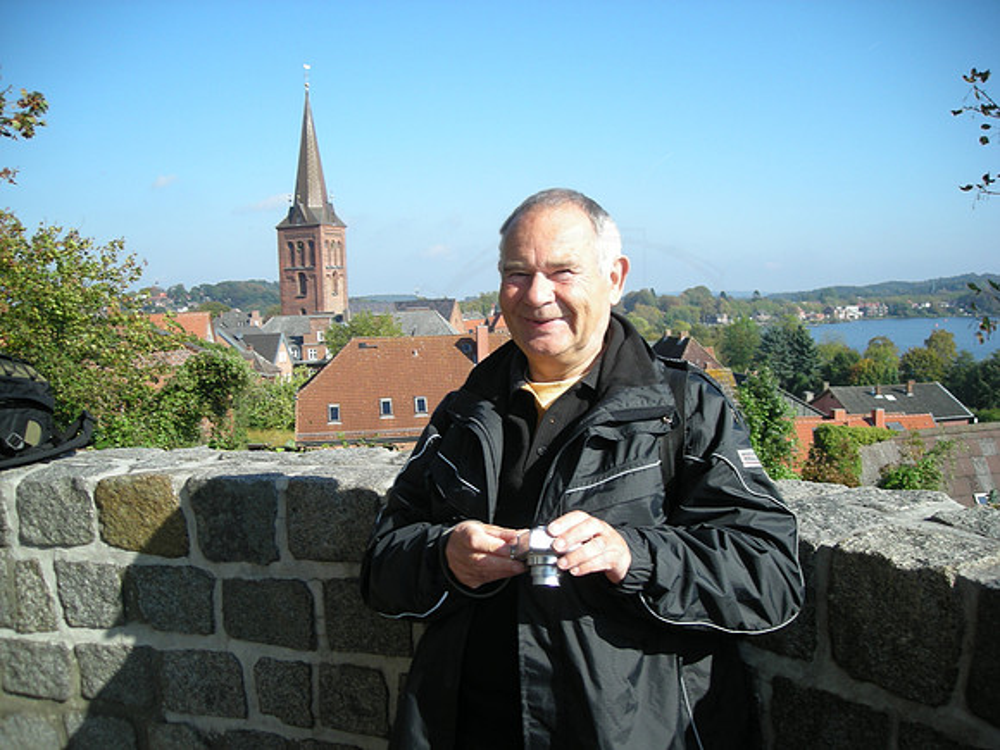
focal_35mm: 35
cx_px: 500
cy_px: 375
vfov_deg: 40.7
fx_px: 1011
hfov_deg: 52.6
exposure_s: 1/134
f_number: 5.7
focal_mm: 5.7
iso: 50
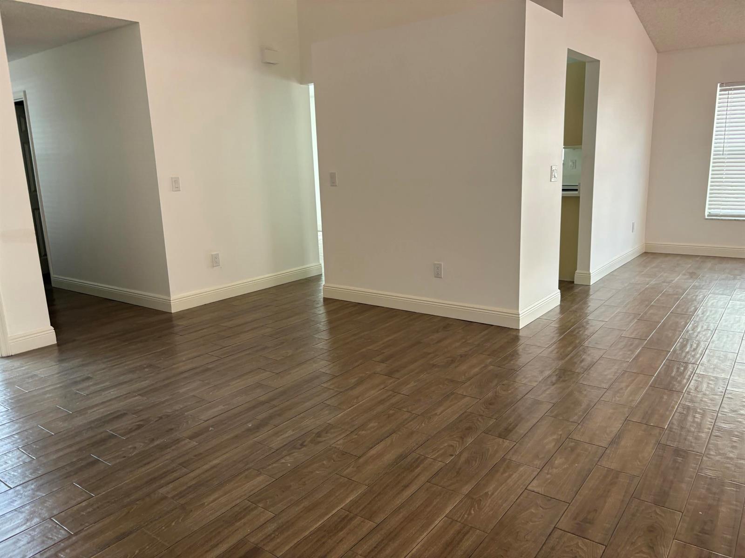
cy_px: 279
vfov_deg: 53.1
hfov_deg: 67.3
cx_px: 372
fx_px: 560
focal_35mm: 26
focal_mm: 5.96
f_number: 1.6
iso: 125
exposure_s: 1/121
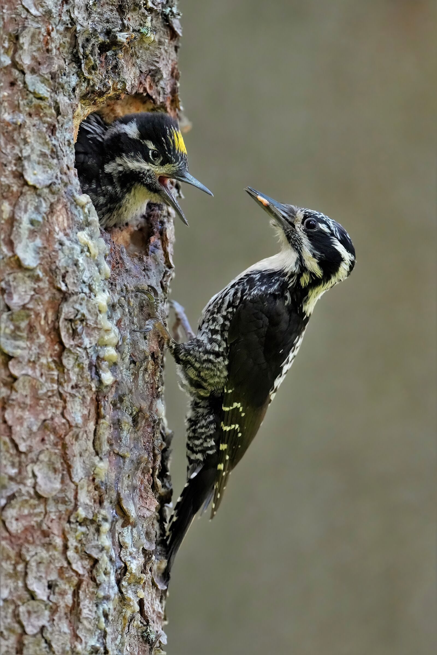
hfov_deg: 2.3
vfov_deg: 3.4
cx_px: 218
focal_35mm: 600
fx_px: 10924
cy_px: 328
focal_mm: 600
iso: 6400
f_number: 4.5
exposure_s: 1/500
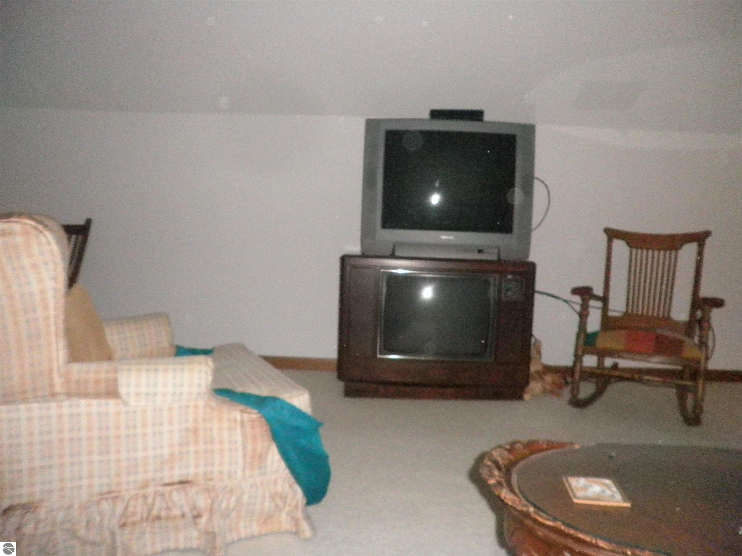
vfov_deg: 53.1
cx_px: 371
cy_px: 278
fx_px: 557
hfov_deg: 67.3
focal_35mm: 26
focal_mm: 4.65
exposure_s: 1/30
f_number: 7.8
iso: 1000
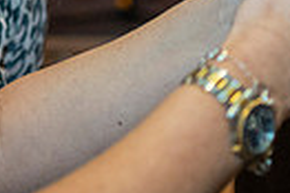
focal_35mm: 155
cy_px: -223
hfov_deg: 13.1
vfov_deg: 8.3
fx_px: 1247
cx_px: -9
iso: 1250
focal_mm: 35
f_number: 1.8
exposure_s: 1/80
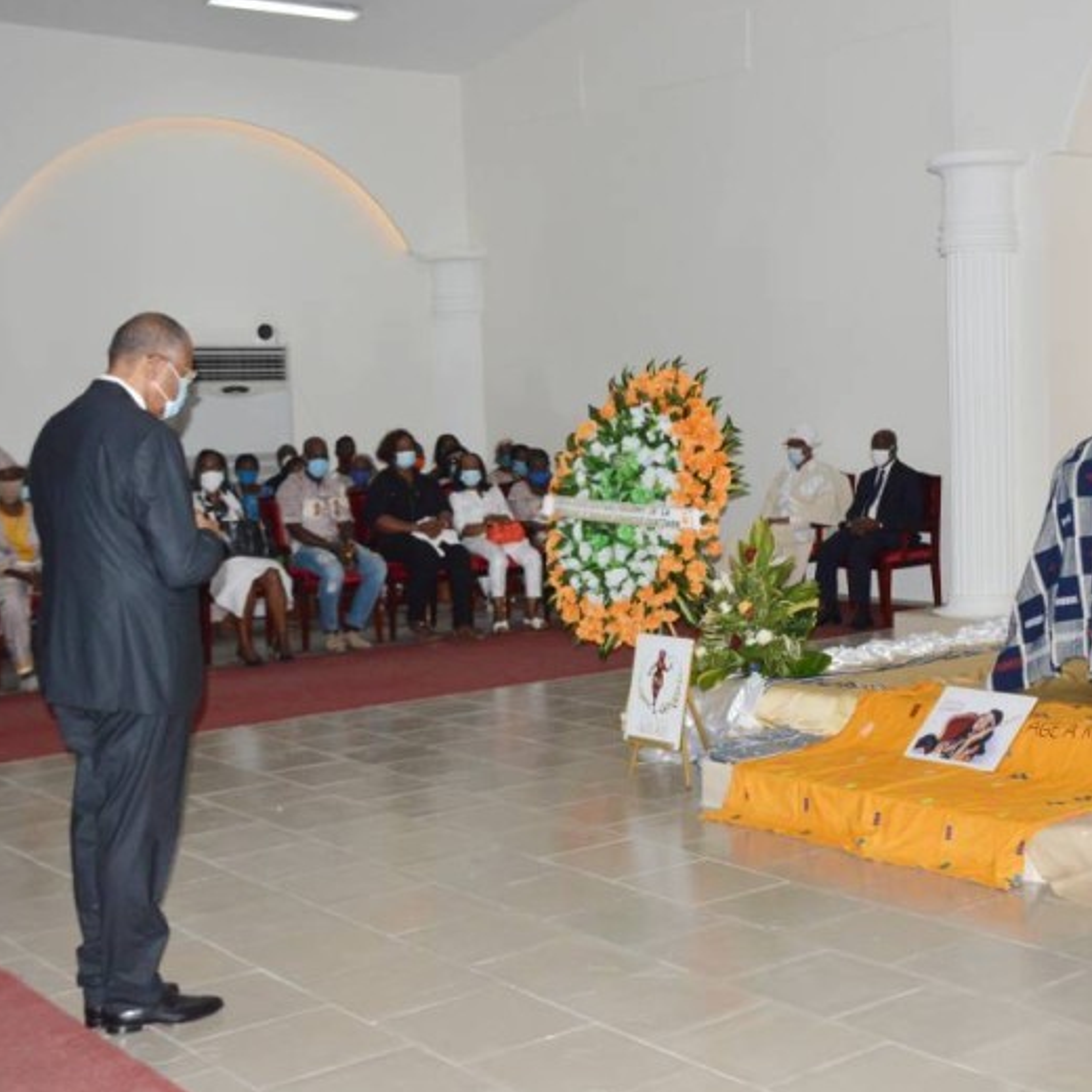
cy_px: 549
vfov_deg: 36.1
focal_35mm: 47
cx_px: 739
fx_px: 1677
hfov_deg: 35.7
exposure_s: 1/160
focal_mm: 24
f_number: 7.1
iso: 800
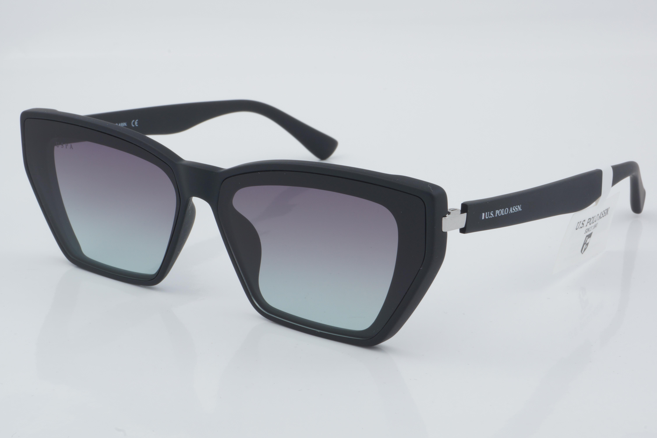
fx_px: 1369
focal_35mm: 75
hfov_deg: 27.0
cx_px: 328
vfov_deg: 18.2
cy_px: 219
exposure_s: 1/4
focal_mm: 50
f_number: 32
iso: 100
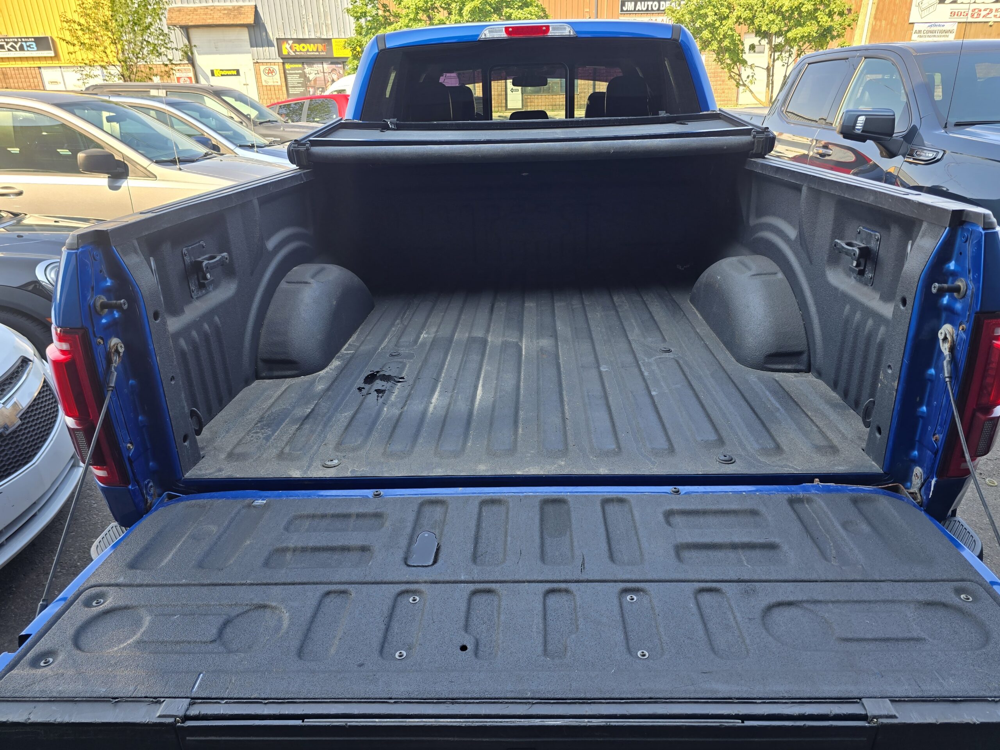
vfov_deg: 58.9
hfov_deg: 73.9
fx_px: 664
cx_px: 500
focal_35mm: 23
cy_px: 375
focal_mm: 6.3
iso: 20
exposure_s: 1/180
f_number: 1.7
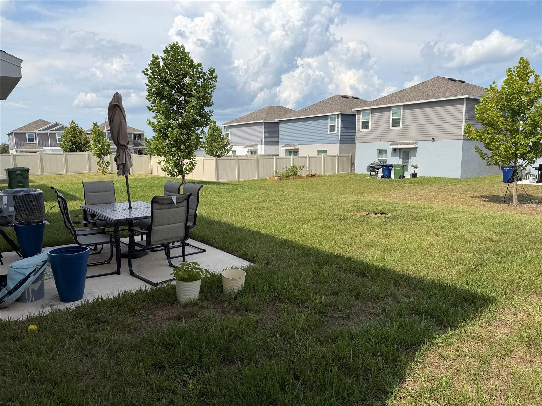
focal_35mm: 24
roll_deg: +1.5
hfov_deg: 71.6
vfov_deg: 56.8
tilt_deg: -8.4
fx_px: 376
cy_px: 203
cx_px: 271
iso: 80
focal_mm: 6.76
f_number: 1.78
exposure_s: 1/5714
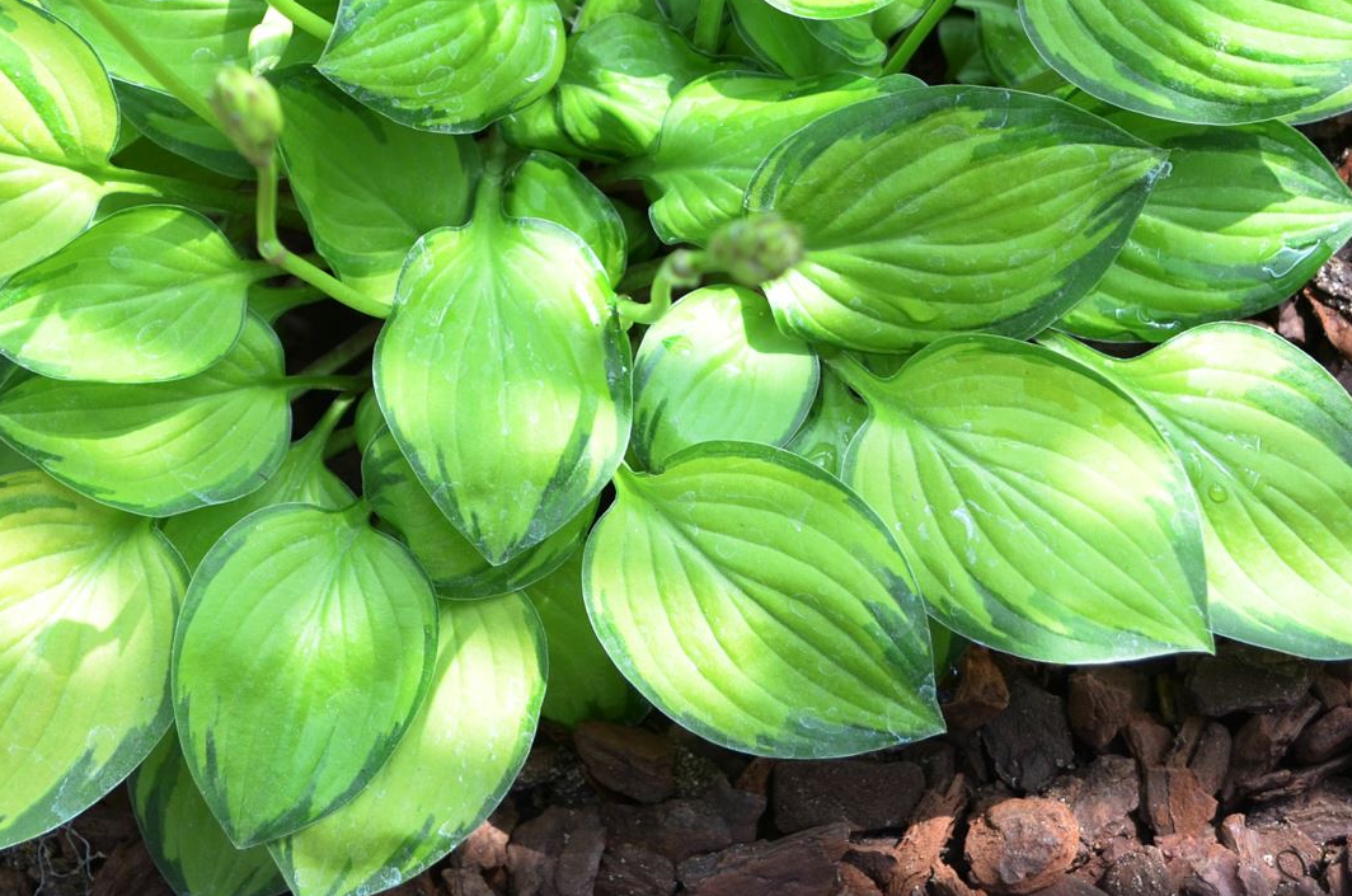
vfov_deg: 18.5
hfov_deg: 28.1
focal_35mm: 72
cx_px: 615
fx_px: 2699
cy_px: 86
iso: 400
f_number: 4
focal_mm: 24
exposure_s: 1/200
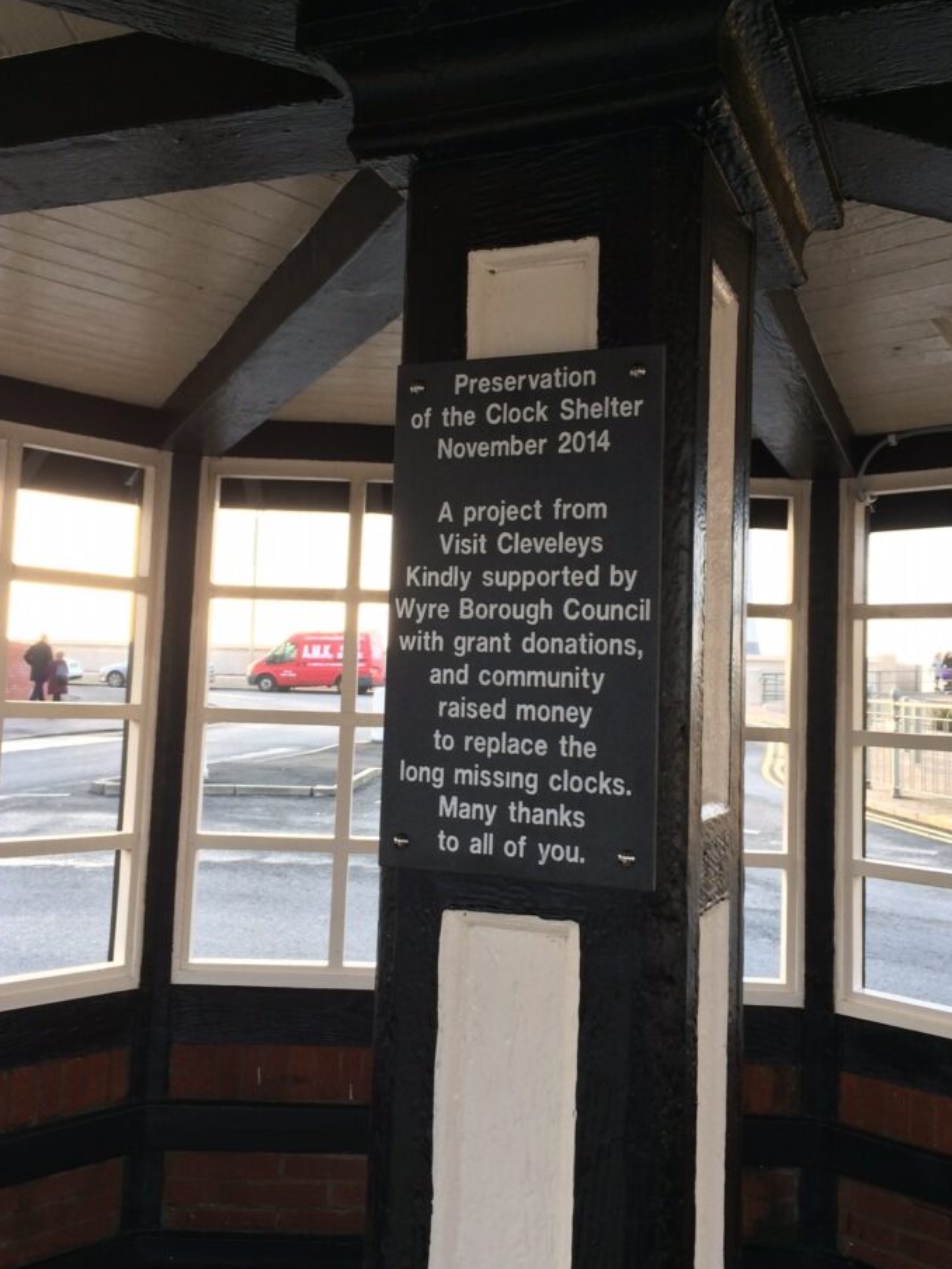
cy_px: 599
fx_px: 1247
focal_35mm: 34
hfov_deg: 41.8
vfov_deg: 53.9
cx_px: 477
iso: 50
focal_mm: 4.12
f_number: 2.2
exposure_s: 1/120
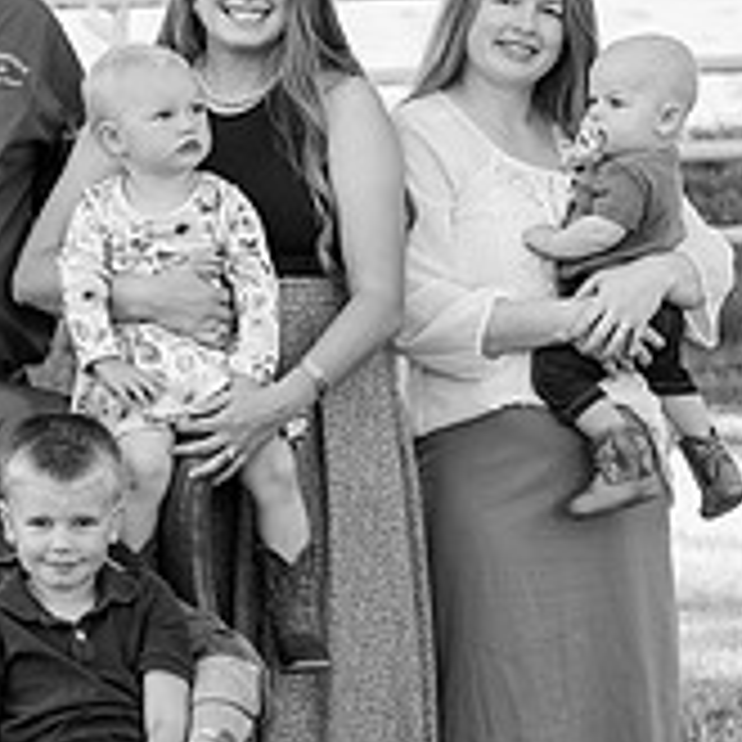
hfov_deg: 8.3
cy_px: 182
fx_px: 5068
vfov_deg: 8.4
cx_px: -238
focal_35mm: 209
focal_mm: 70
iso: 800
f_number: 5.6
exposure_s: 1/250
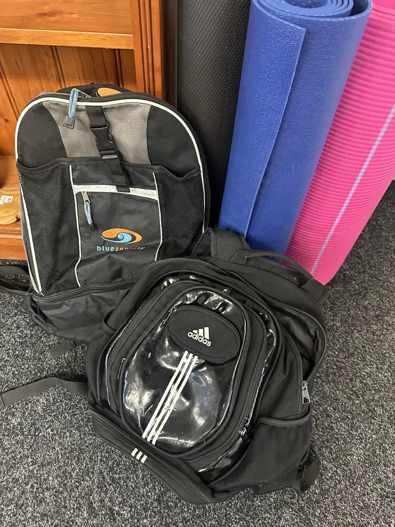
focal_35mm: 24
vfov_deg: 71.6
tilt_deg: -55.0
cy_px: 264
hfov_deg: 56.8
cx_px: 198
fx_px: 365
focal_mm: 6.86
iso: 800
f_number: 1.78
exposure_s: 1/33
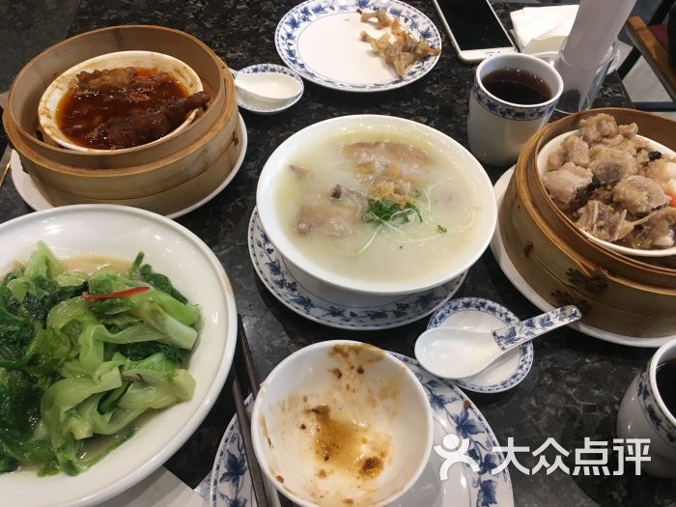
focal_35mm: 29
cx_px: 338
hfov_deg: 61.7
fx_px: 566
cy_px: 254
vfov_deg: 48.2
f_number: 2.2
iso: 100
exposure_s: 1/33
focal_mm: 4.15
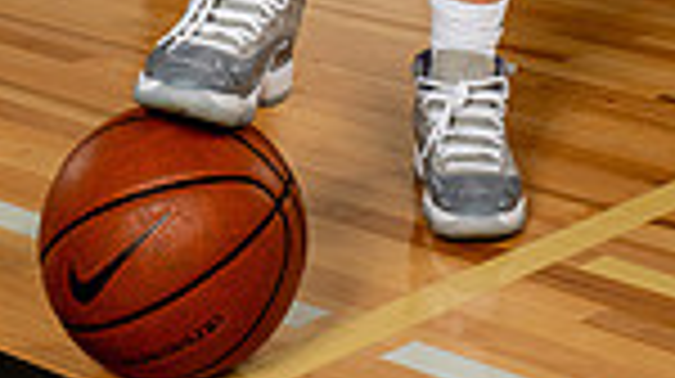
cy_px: -522
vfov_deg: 8.4
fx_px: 2360
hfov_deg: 16.3
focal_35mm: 132
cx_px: 346
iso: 250
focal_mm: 42
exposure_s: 1/500
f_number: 8
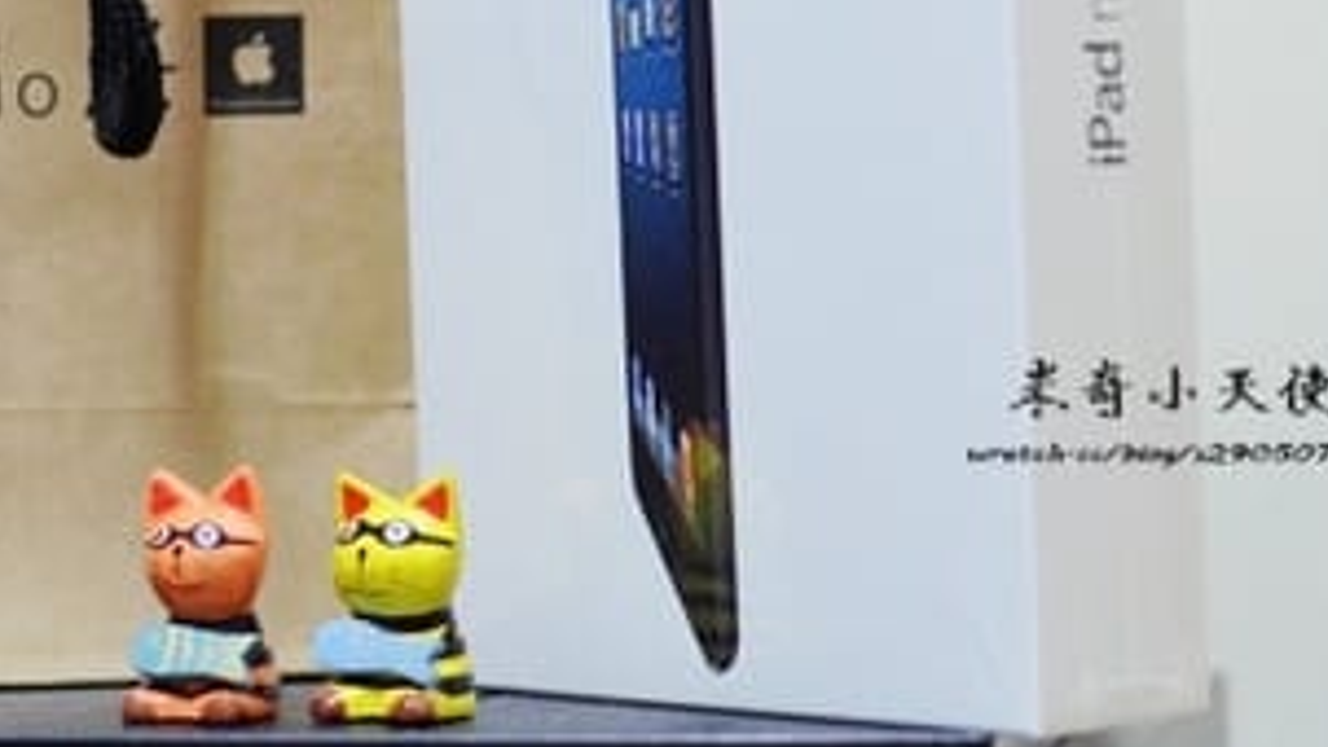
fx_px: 4089
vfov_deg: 10.4
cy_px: 73
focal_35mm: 116
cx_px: 264
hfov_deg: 18.3
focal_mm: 35
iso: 1600
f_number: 2.5
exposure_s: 1/125
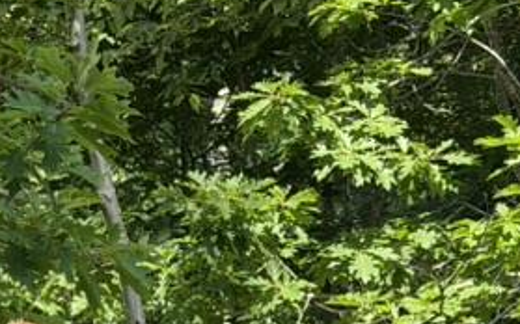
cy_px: 479
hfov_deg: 10.7
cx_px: -347
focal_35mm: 187
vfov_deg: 6.9
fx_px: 2649
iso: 100
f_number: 1.78
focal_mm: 6.76
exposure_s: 1/2342
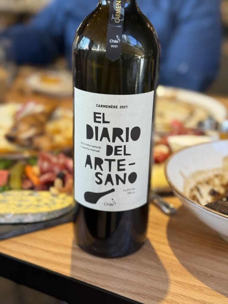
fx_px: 422
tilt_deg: -21.0
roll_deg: -2.4
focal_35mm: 48
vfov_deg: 39.7
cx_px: 114
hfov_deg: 30.3
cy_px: 152
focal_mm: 6.76
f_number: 1.78
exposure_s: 1/77
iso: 100
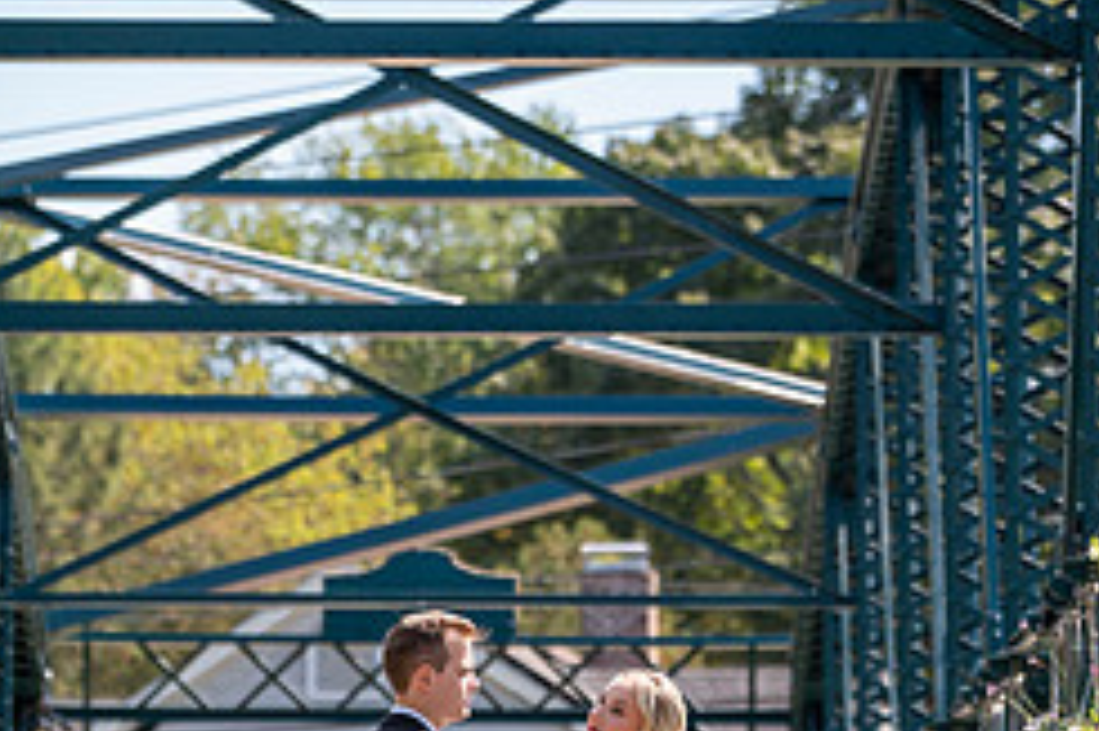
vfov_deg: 4.7
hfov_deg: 7.0
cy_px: 646
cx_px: 377
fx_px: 8969
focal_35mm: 294
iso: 400
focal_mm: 122
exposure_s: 1/2000
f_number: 4
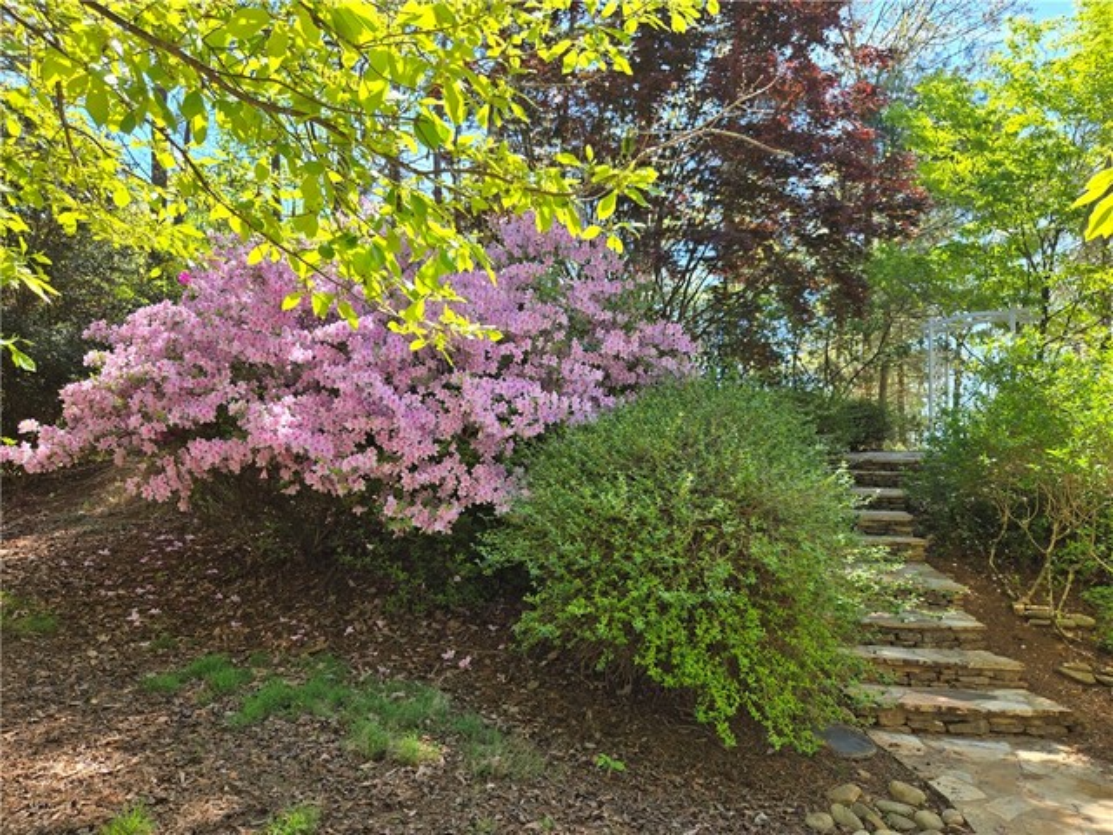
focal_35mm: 23
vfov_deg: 58.9
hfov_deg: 73.9
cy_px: 418
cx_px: 556
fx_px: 740
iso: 25
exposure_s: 1/415
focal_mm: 5.4
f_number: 1.8
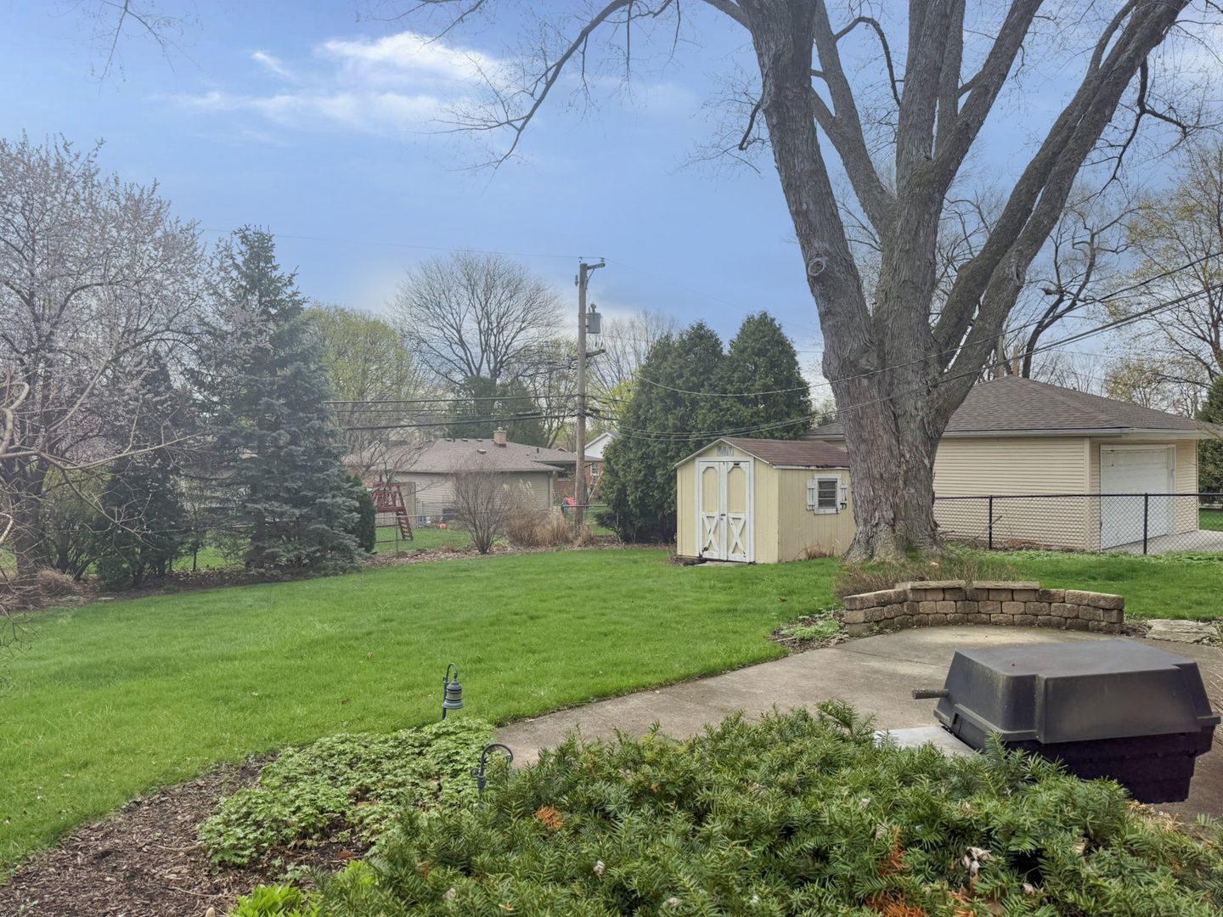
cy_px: 458
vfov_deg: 56.8
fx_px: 848
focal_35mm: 24
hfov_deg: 71.6
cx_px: 612
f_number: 1.78
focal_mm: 6.76
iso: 100
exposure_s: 1/1618
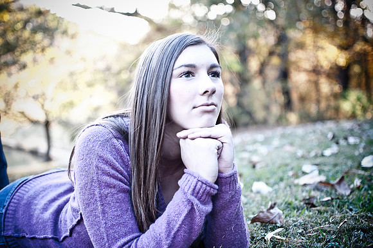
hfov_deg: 37.9
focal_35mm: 52
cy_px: 124
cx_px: 186
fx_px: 543
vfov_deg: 25.7
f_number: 1.8
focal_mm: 35
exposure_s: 1/80
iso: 100
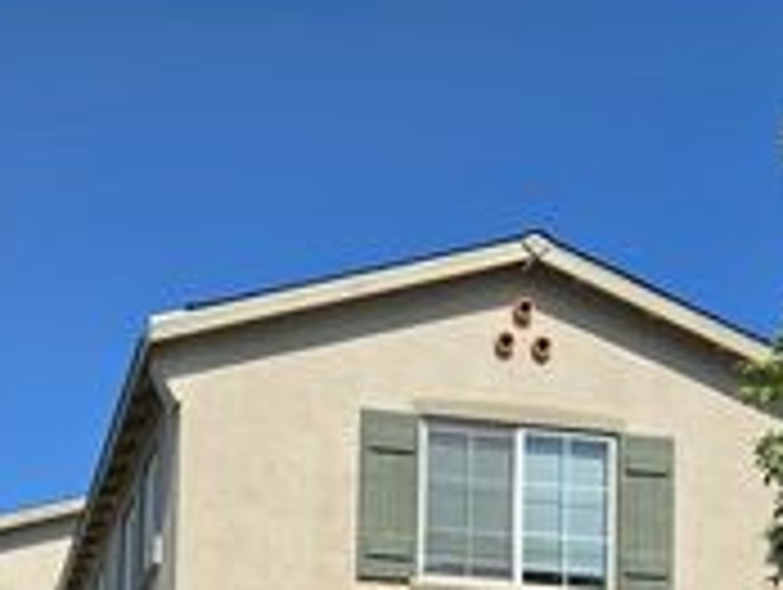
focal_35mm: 66
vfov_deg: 20.2
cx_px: 279
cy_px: 795
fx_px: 1495
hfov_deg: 29.2
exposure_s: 1/7939
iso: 50
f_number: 1.4
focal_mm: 6.5
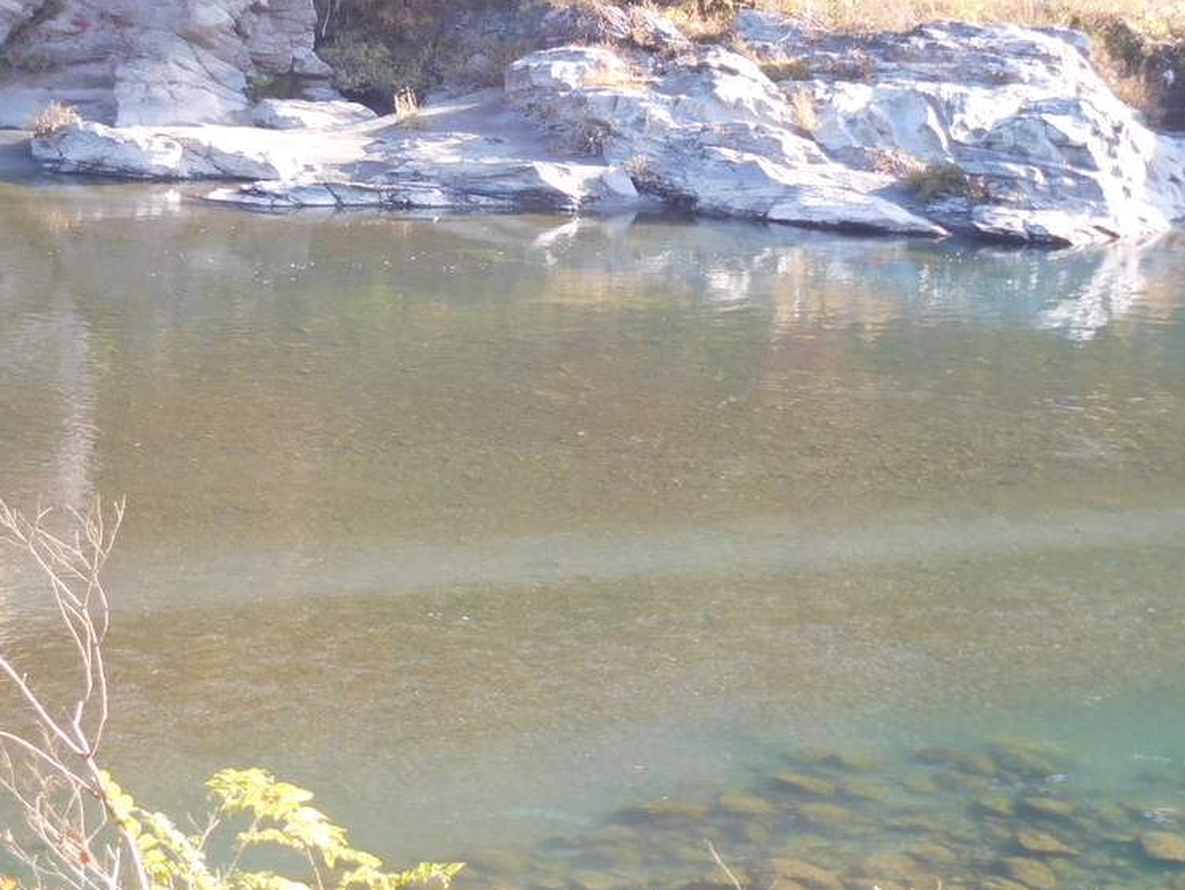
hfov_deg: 17.4
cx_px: 545
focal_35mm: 113
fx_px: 3870
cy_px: 305
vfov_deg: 13.1
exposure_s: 1/60
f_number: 4.5
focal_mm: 12.5
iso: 125
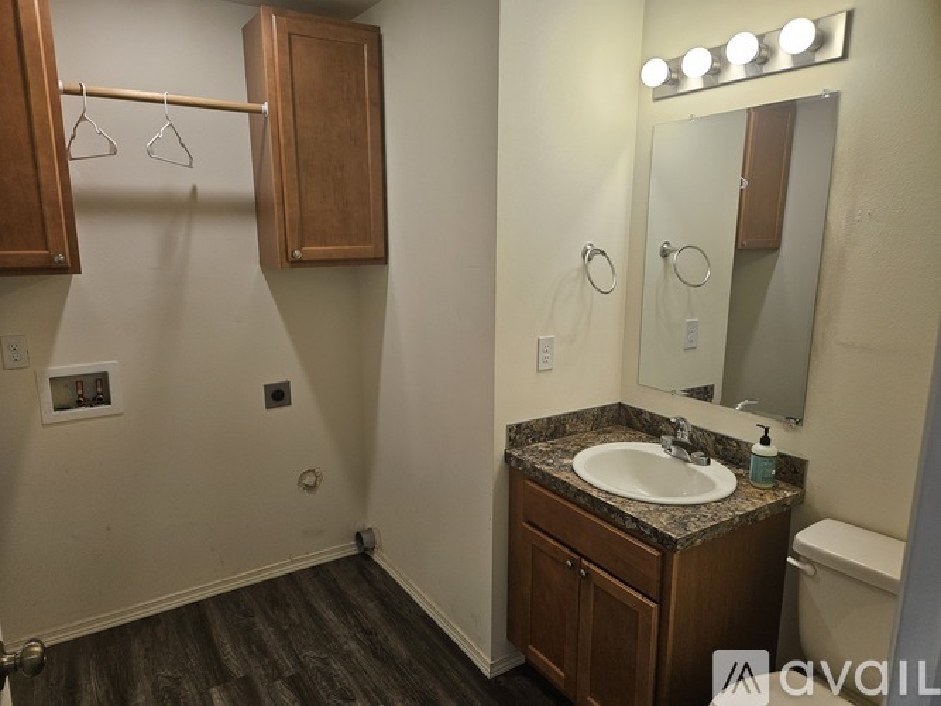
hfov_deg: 73.9
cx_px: 470
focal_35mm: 23
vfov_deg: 58.9
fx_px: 625
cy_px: 353
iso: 100
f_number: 1.8
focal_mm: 5.4
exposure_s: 1/120
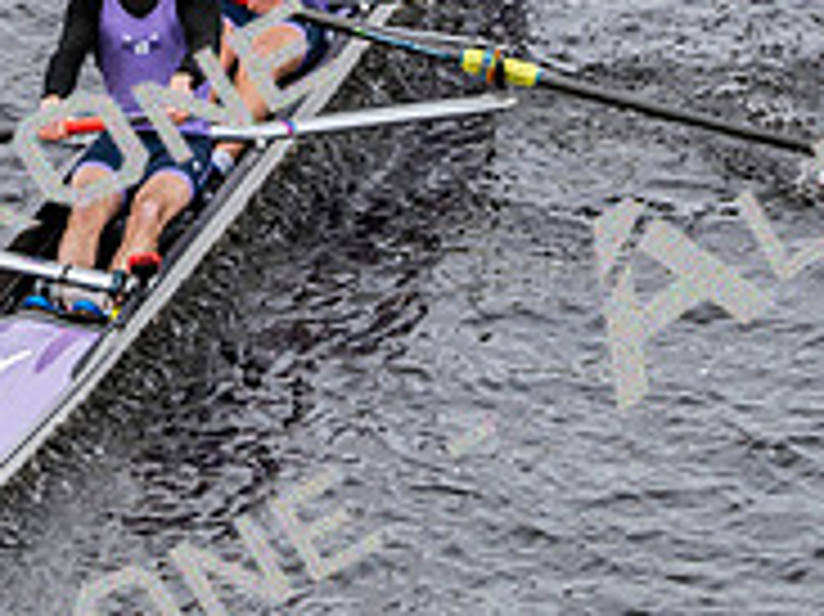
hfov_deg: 3.3
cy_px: -16
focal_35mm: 609
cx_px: 207
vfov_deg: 2.4
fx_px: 14487
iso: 250
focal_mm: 200
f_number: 2.8
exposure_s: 1/2000
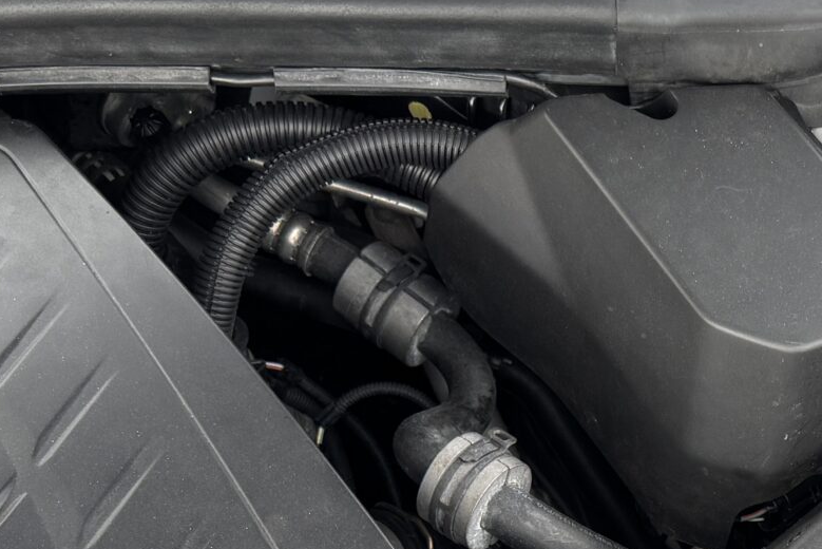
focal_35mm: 82
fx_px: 1873
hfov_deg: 23.8
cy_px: 632
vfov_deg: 16.1
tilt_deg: -60.9
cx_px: 805
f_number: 1.78
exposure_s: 1/326
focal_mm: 6.76
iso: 80
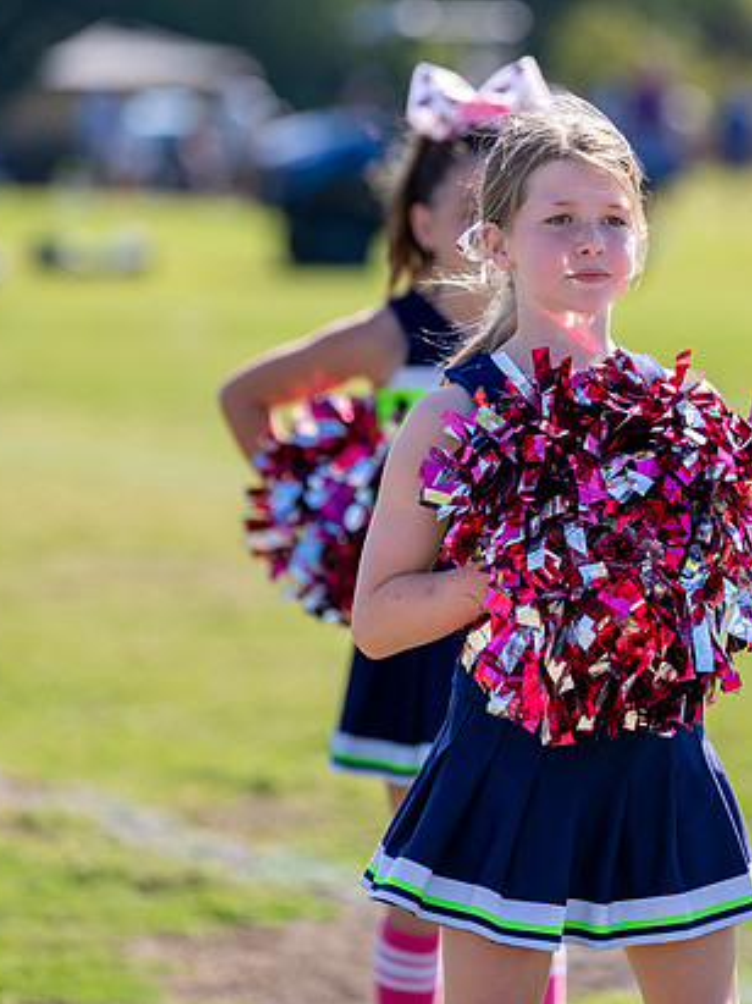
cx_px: 564
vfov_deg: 6.5
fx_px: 8839
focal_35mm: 305
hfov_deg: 4.9
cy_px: 363
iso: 200
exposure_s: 1/2000
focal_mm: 160
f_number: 2.8
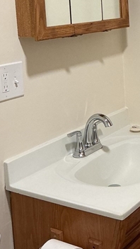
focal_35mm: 69
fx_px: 455
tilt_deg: -4.5
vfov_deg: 29.7
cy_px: 42
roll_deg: +3.6
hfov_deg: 17.2
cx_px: 127
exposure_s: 1/60
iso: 100
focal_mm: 3
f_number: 1.8
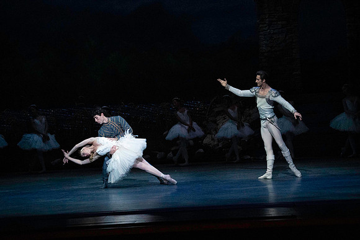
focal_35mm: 151
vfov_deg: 9.1
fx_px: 1510
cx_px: 180
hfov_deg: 13.6
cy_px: 120
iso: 25600
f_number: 5
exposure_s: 1/400
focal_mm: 151
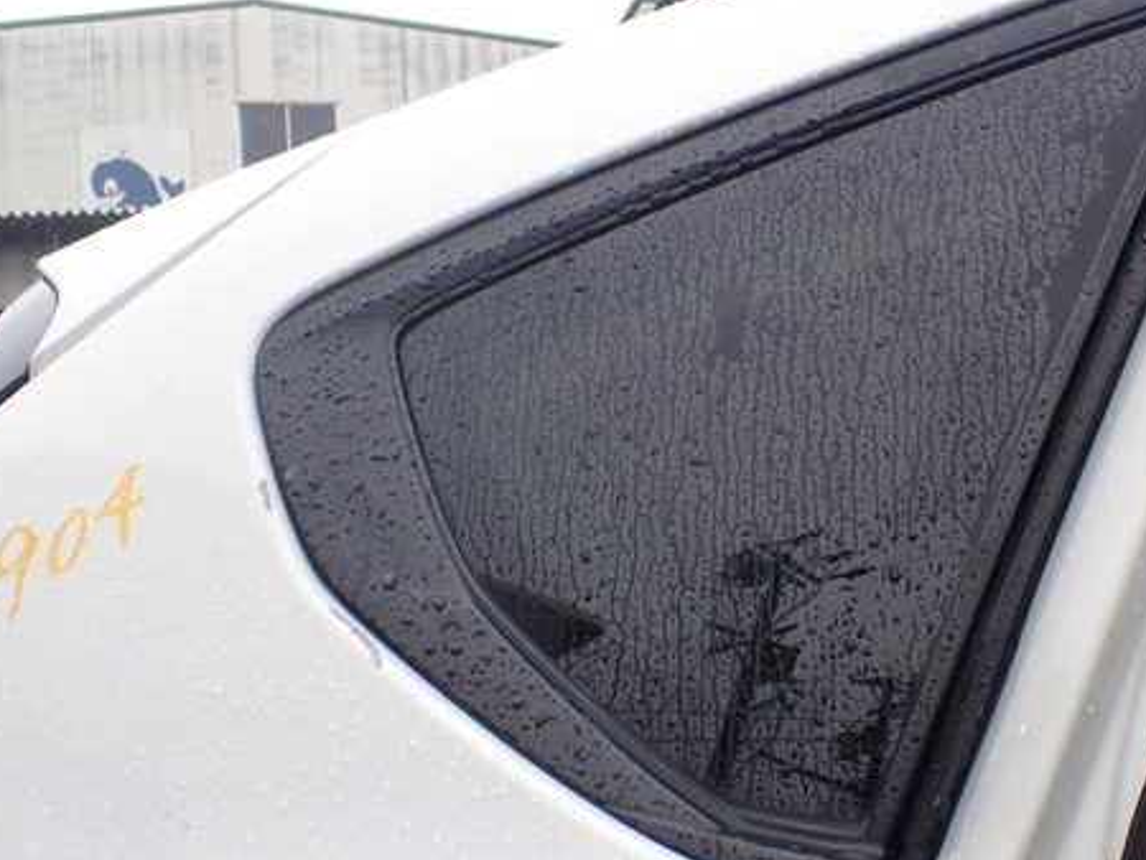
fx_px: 1325
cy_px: 397
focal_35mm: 40
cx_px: 746
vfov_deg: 36.0
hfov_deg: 46.2
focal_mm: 5.4
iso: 100
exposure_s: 1/160
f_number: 3.2
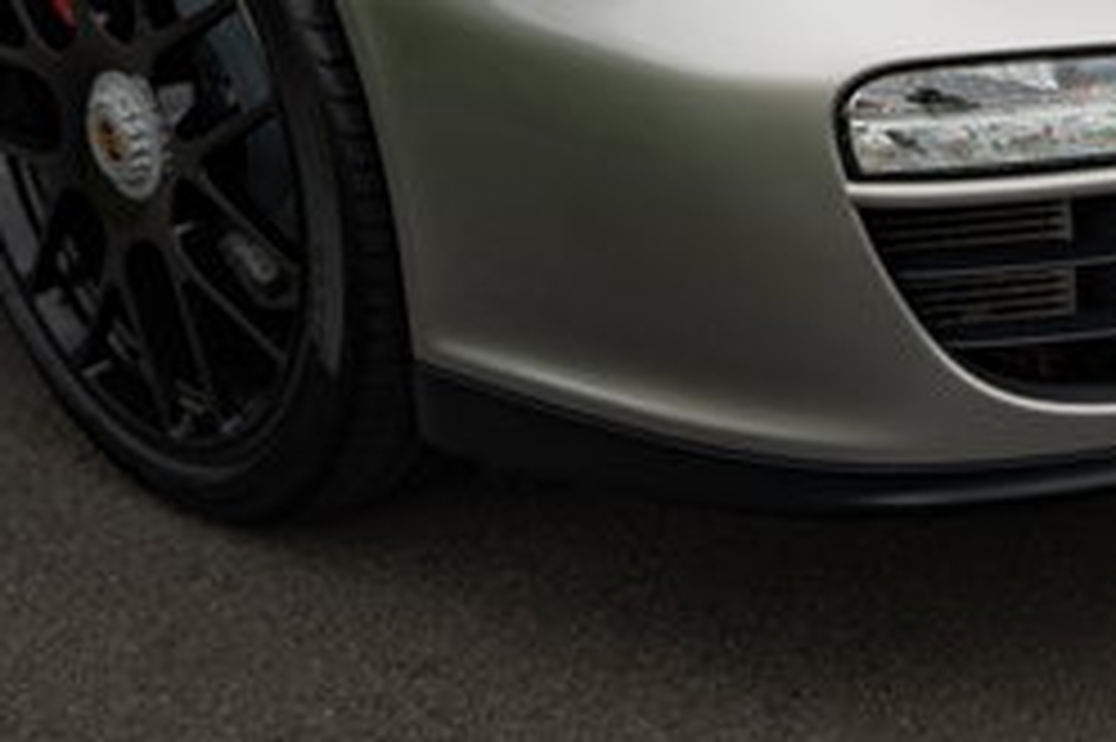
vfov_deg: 10.3
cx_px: 1109
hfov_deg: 15.5
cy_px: -216
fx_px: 4027
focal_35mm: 130
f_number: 2.8
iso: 100
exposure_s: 1/500
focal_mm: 42
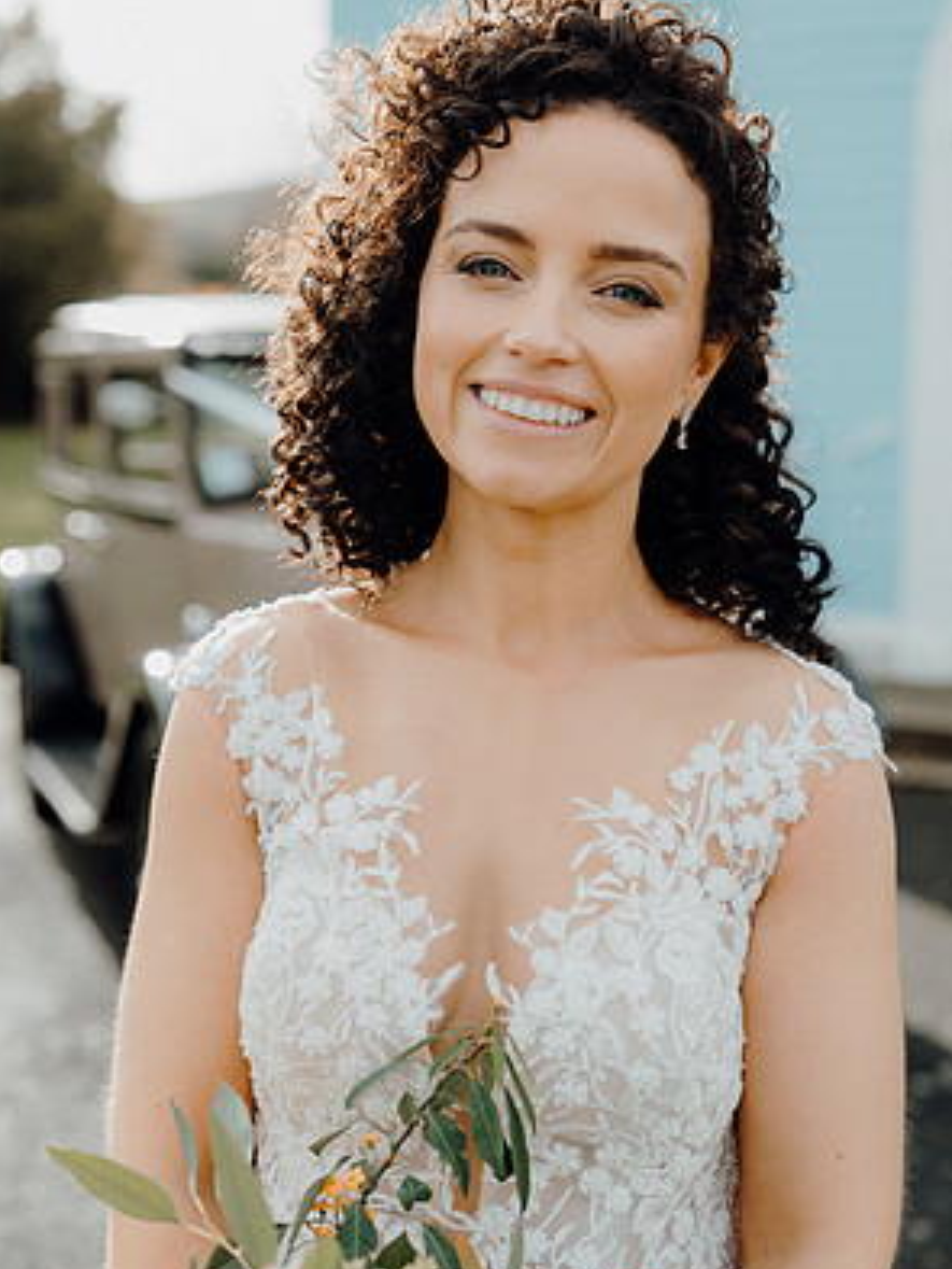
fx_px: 2016
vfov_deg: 34.9
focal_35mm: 55
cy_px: 594
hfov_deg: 26.6
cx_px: 478
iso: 125
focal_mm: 50
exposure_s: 1/500
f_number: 3.5
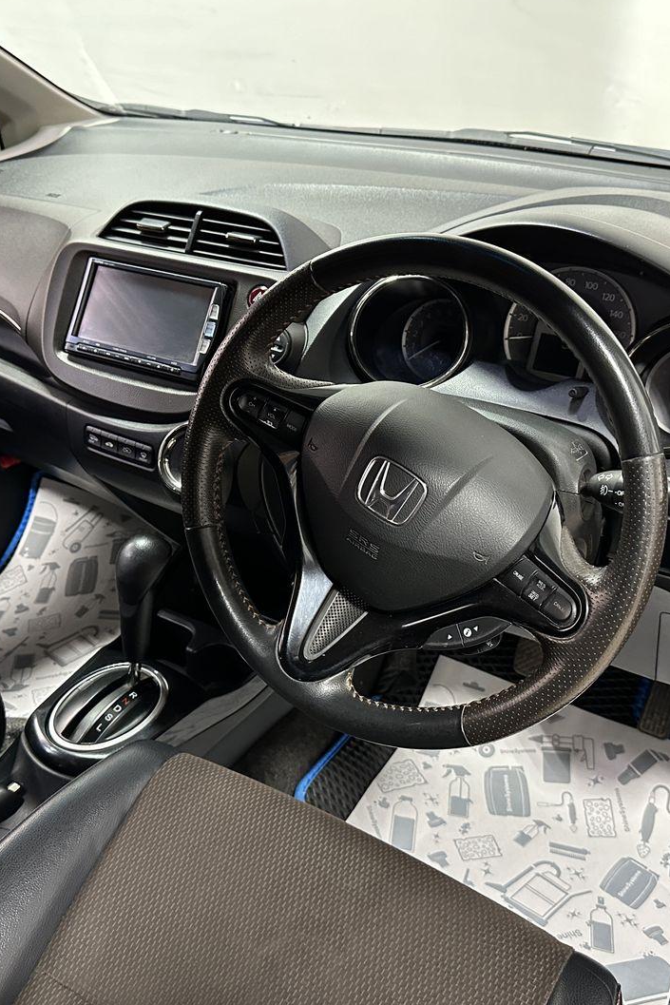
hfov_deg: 38.8
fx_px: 949
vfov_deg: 55.8
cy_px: 500
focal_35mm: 34
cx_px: 295
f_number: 1.78
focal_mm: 6.86
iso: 640
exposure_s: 1/50
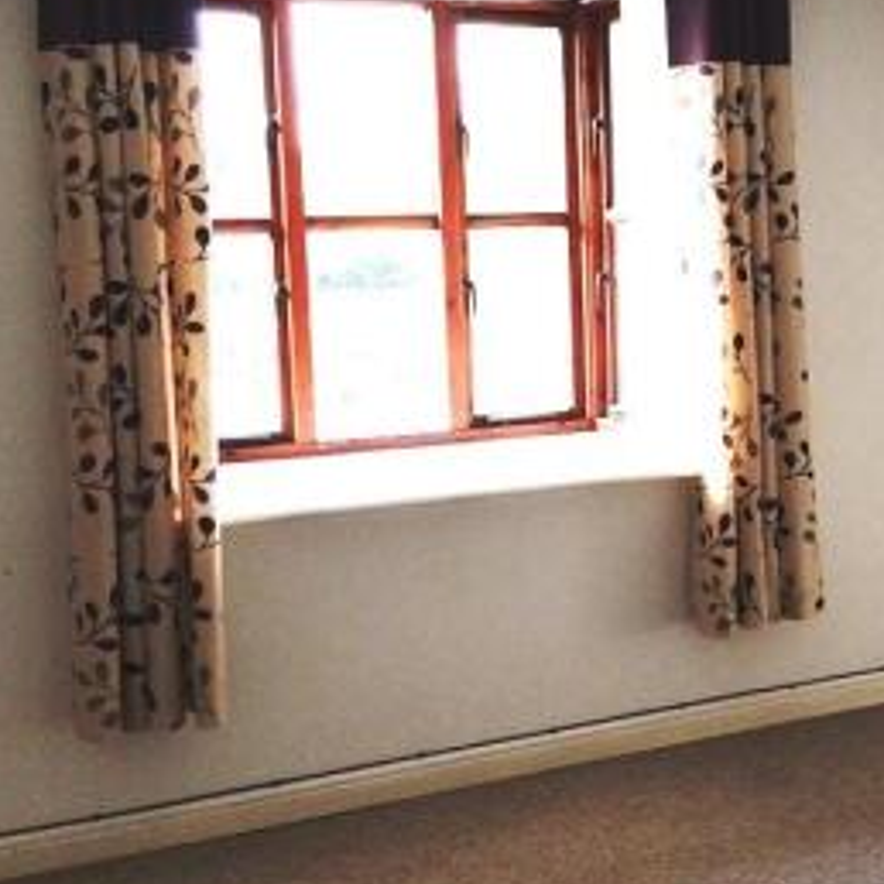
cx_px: 906
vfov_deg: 29.5
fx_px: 1676
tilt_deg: -8.3
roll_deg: +1.4
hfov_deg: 27.6
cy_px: 365
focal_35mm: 58
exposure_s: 1/120
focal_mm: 4.15
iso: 64
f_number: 2.2
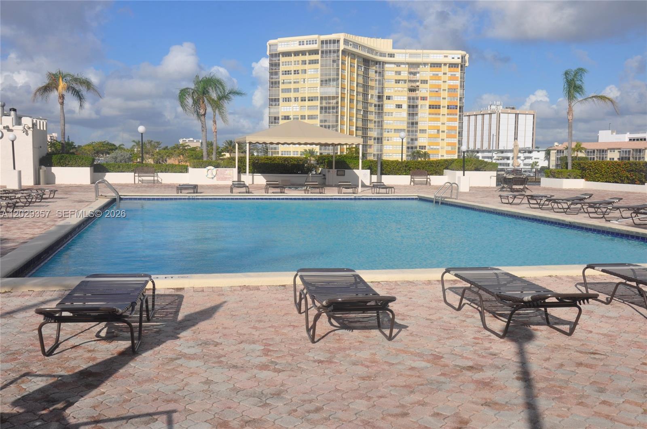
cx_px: 324
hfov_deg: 53.2
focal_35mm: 36
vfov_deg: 36.8
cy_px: 214
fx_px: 646
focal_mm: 24
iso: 200
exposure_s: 1/200
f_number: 14
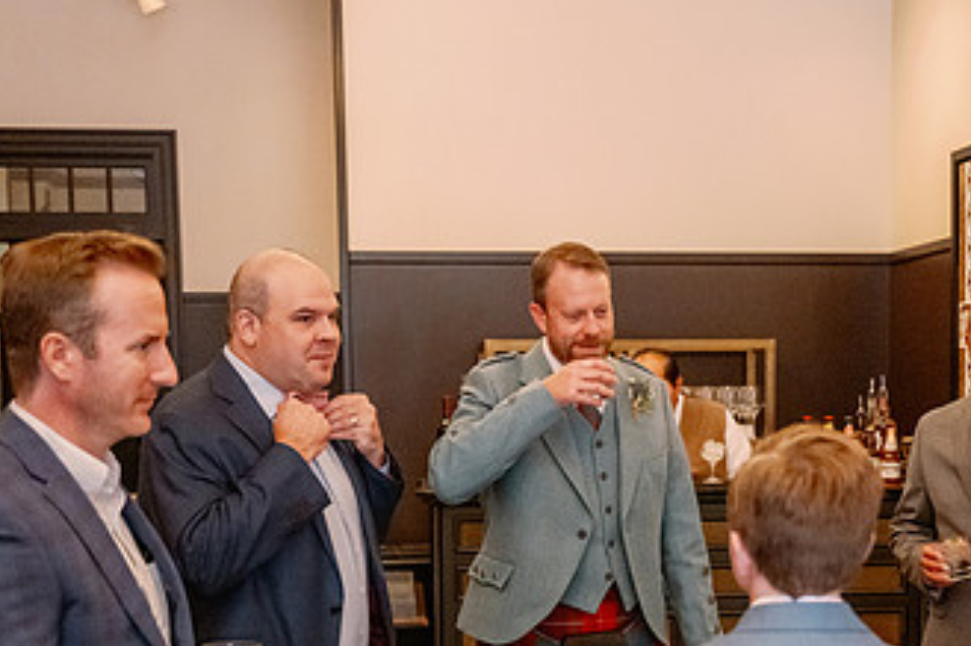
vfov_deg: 22.1
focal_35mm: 60
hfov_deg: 33.2
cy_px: 568
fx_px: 1617
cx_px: 611
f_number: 2.8
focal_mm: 34
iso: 6400
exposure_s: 1/320
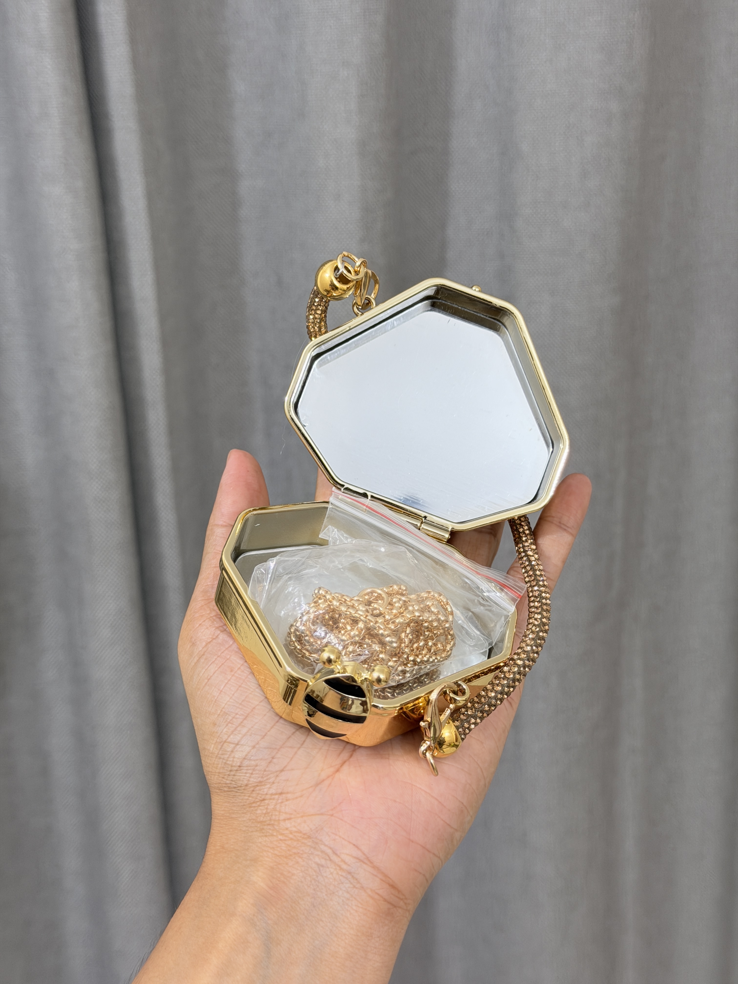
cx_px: 369
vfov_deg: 39.7
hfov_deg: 30.3
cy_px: 492
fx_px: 1364
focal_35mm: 48
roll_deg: +1.2
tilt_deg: -19.0
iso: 50
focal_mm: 6.76
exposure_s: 1/50
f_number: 1.78
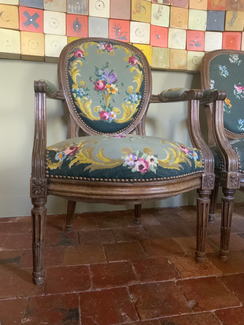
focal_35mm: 29
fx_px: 273
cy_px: 162
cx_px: 122
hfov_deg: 48.2
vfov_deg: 61.7
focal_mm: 3
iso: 320
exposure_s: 1/38
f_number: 1.8
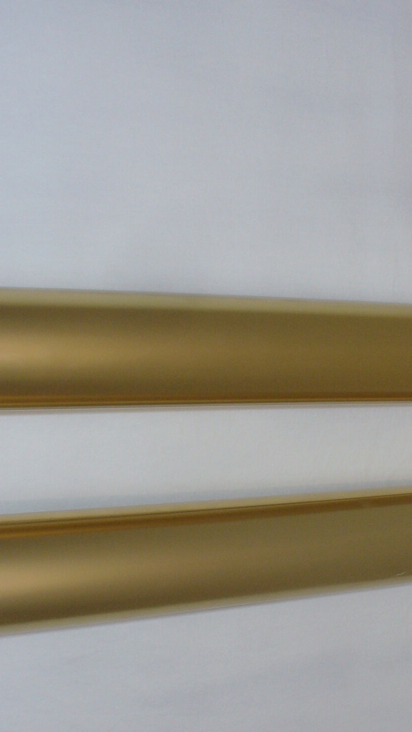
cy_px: 458
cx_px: 237
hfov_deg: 21.8
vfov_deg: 37.6
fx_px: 1068
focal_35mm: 55
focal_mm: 6.1
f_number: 2.8
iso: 100
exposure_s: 1/8
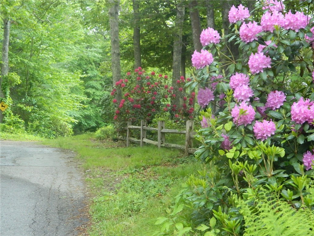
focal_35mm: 70
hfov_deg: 27.8
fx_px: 635
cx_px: 157
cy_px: 118
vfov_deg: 21.0
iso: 400
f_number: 4
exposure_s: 1/50
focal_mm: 12.6
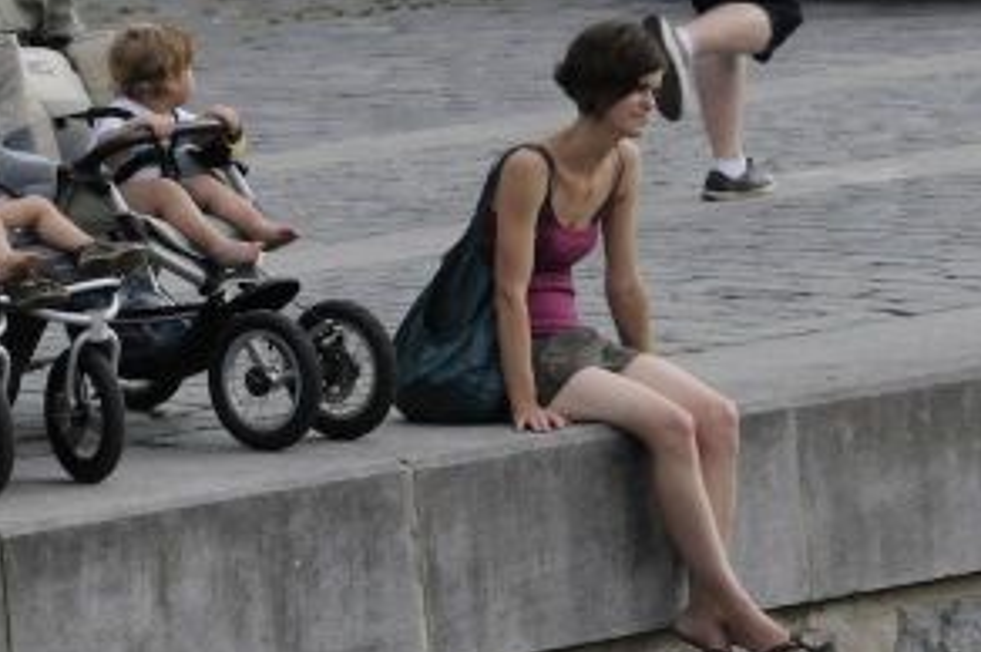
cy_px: 66
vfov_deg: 3.1
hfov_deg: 4.6
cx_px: 289
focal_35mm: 444
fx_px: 12088
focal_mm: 135
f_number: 11
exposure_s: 1/500
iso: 800
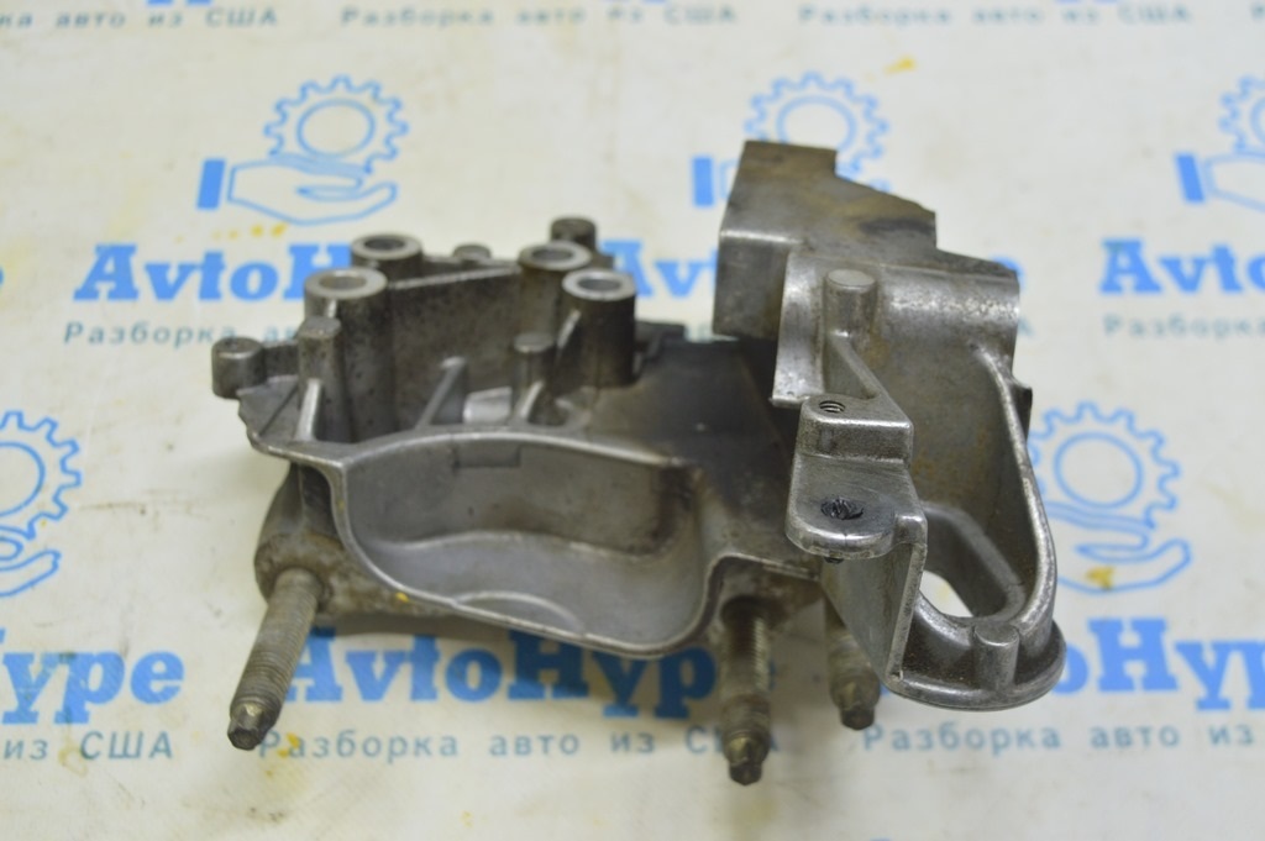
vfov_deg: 28.0
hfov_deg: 41.1
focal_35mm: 48
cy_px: 420
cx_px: 632
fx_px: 1685
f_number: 5.6
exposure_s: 1/20
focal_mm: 32
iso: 400
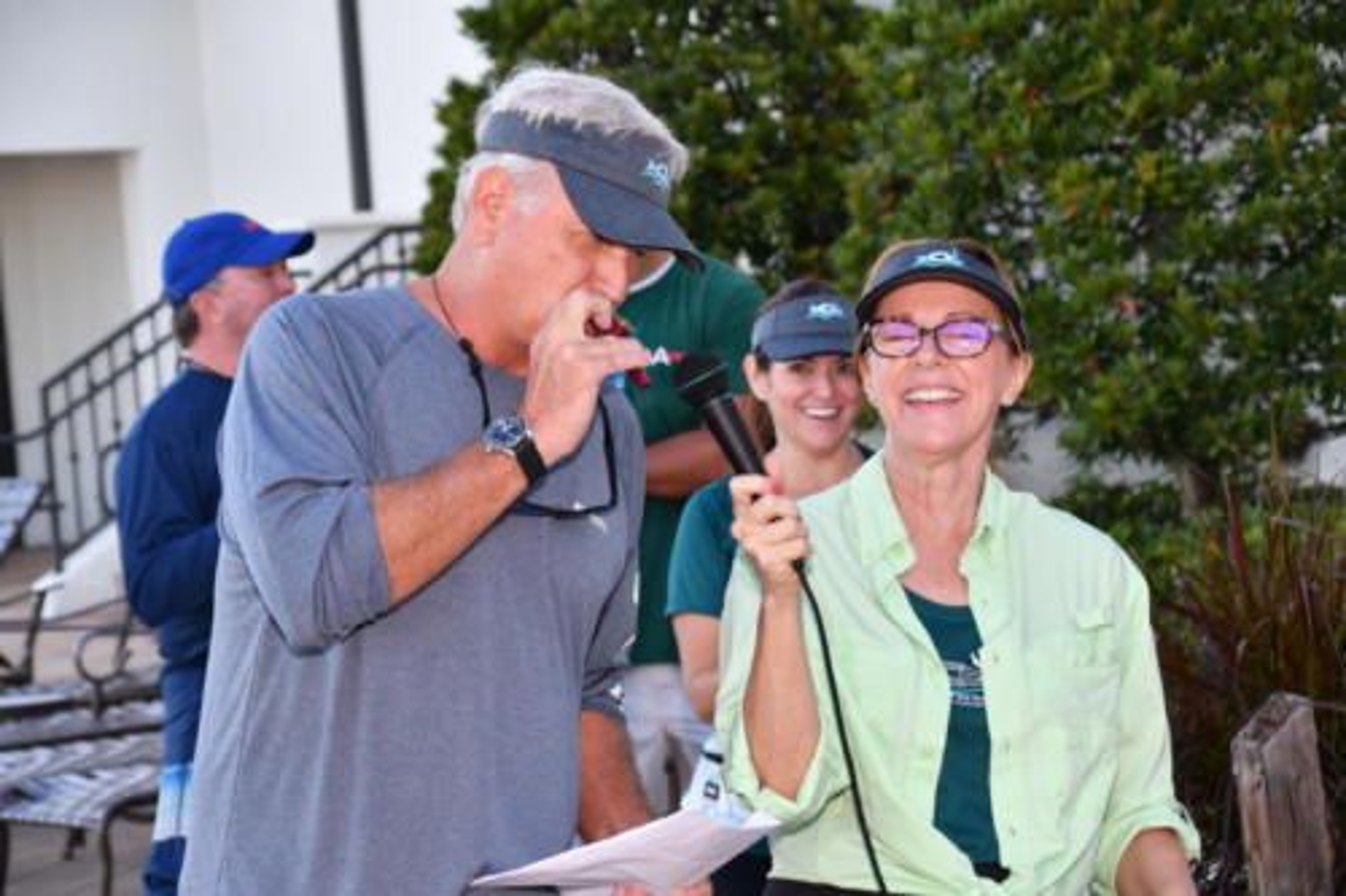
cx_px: 673
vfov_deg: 9.9
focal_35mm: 138
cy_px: 448
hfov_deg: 14.9
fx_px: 5158
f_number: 8
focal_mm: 92
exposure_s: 1/160
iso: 400
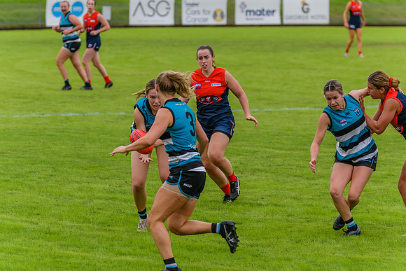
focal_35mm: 227
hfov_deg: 9.1
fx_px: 2558
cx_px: 199
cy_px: 141
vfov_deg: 6.1
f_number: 5.6
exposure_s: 1/2000
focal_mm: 210
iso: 800
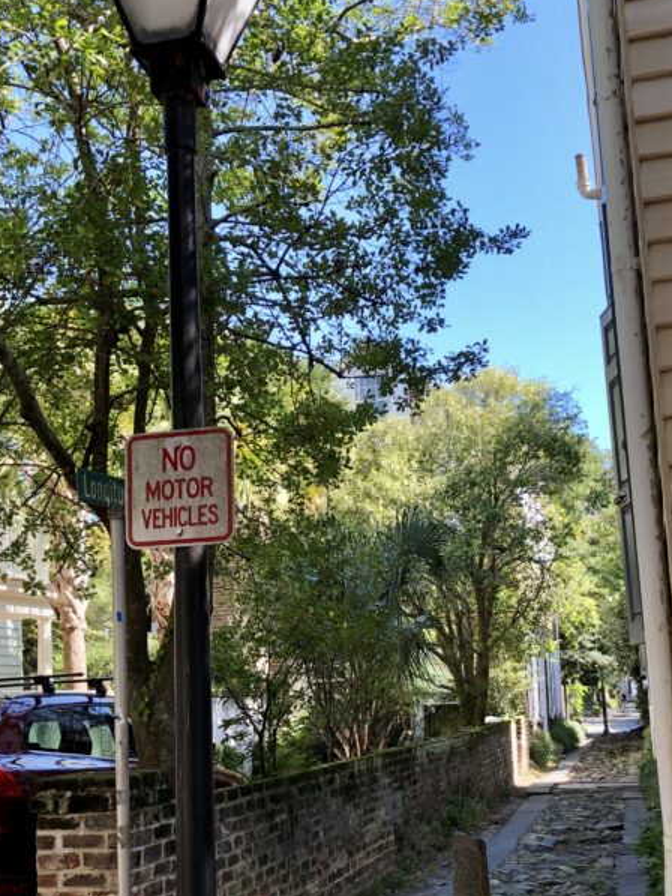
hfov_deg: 30.3
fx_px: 1242
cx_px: 326
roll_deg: +4.7
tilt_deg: +9.6
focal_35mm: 48
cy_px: 545
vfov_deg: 39.5
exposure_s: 1/130
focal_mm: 3.99
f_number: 1.8
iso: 20
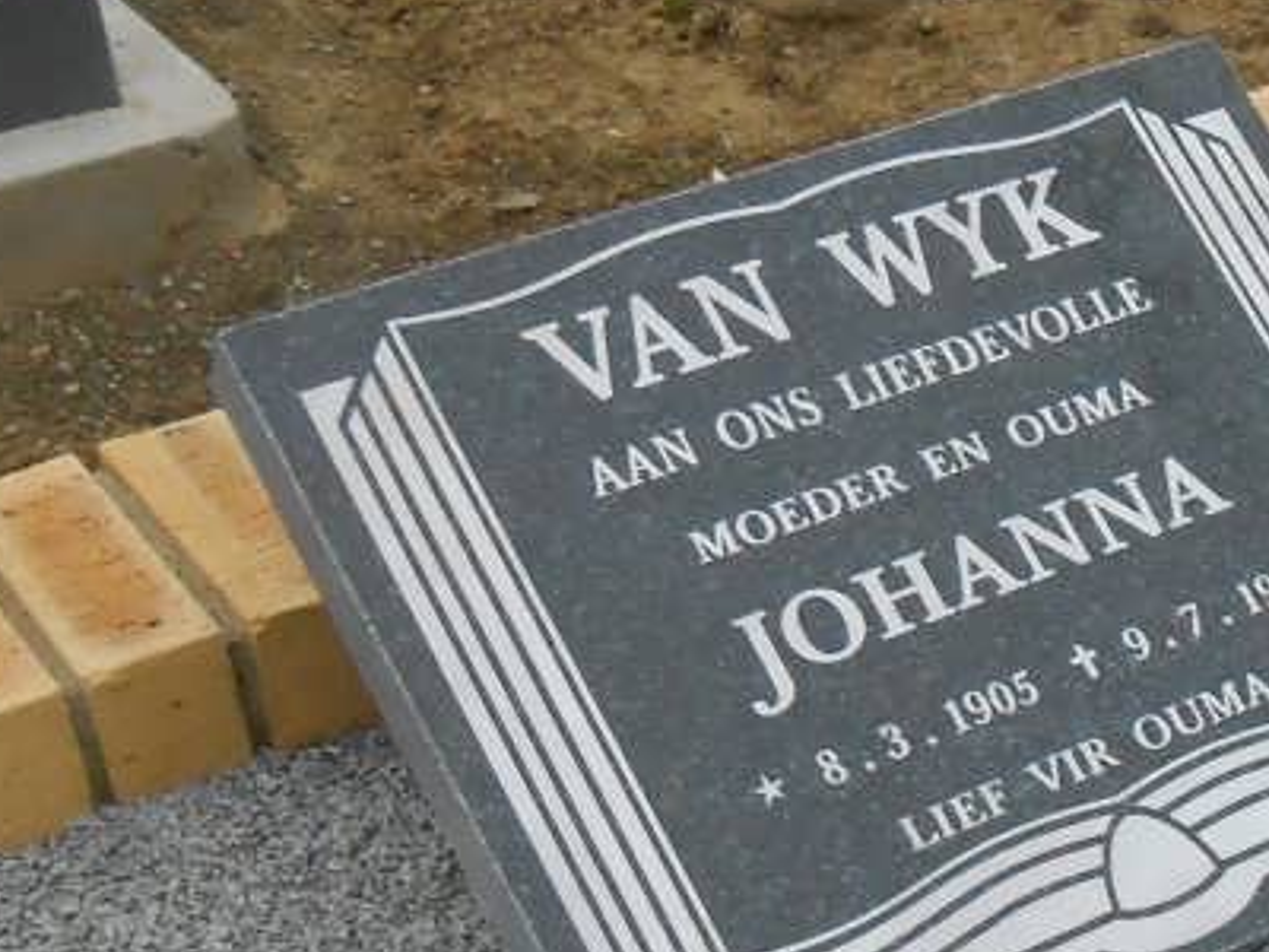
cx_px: 1399
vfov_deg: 16.4
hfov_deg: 20.7
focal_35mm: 90
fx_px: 3299
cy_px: 673
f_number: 3.8
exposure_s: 1/250
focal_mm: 5.3
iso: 250
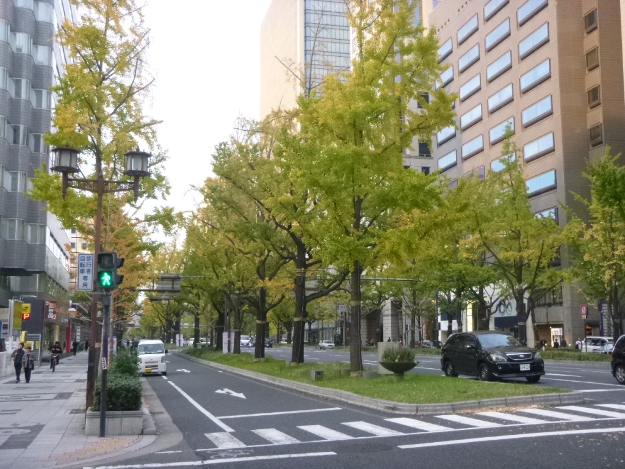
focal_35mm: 44
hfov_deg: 42.9
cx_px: 312
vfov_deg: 32.9
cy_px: 234
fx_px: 794
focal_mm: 7.9
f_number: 4.7
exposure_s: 1/80
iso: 400
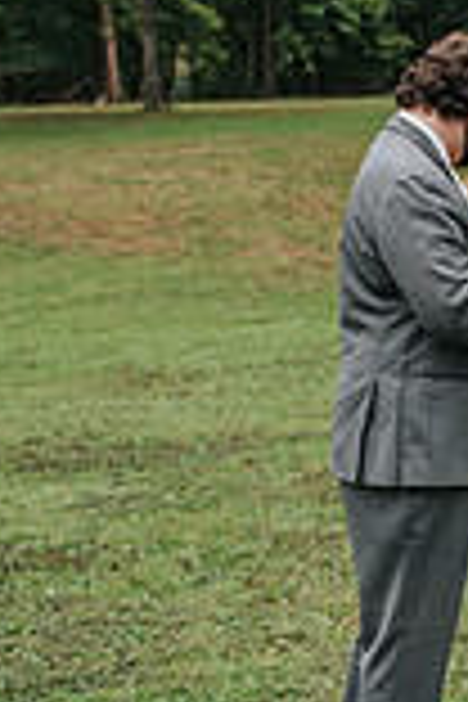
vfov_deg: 20.2
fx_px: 1969
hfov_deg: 13.1
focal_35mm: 101
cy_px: 369
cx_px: 603
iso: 100
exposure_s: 1/640
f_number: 3.2
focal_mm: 35
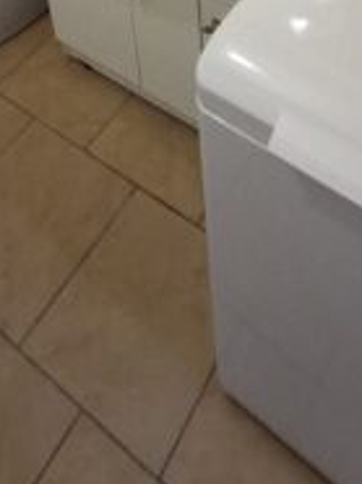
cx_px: 271
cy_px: -226
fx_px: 587
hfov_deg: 33.6
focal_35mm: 42
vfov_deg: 29.4
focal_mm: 1.74
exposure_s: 1/25
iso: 320
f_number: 2.2
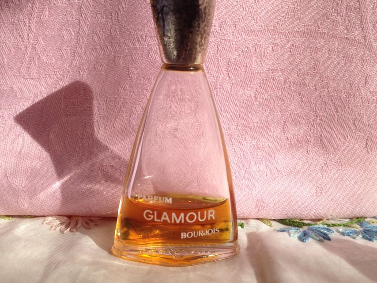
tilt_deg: -12.6
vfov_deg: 35.1
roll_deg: -2.0
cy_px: 125
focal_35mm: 41
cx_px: 188
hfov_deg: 45.8
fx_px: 446
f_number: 2.4
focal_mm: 4.28
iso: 50
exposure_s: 1/620
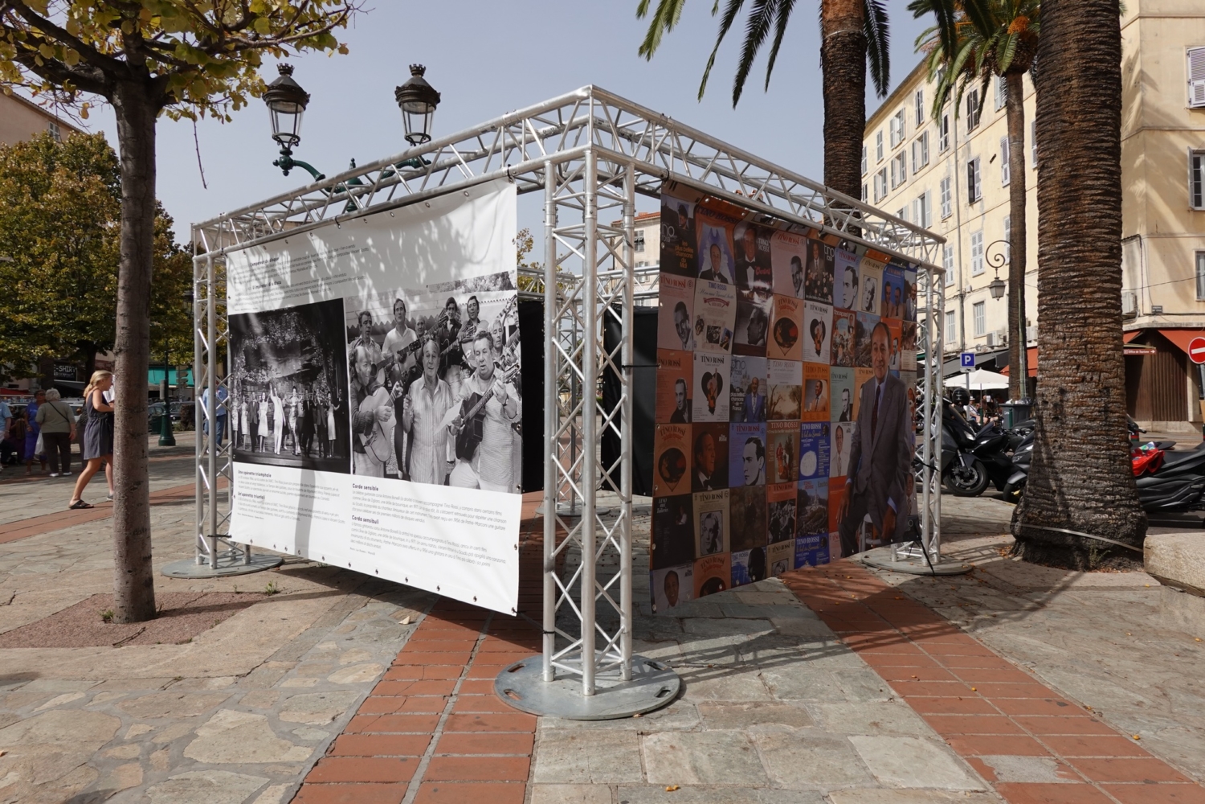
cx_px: 602
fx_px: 803
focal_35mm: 24
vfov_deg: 53.1
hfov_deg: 73.7
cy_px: 402
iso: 100
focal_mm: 9
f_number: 4.5
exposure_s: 1/1000
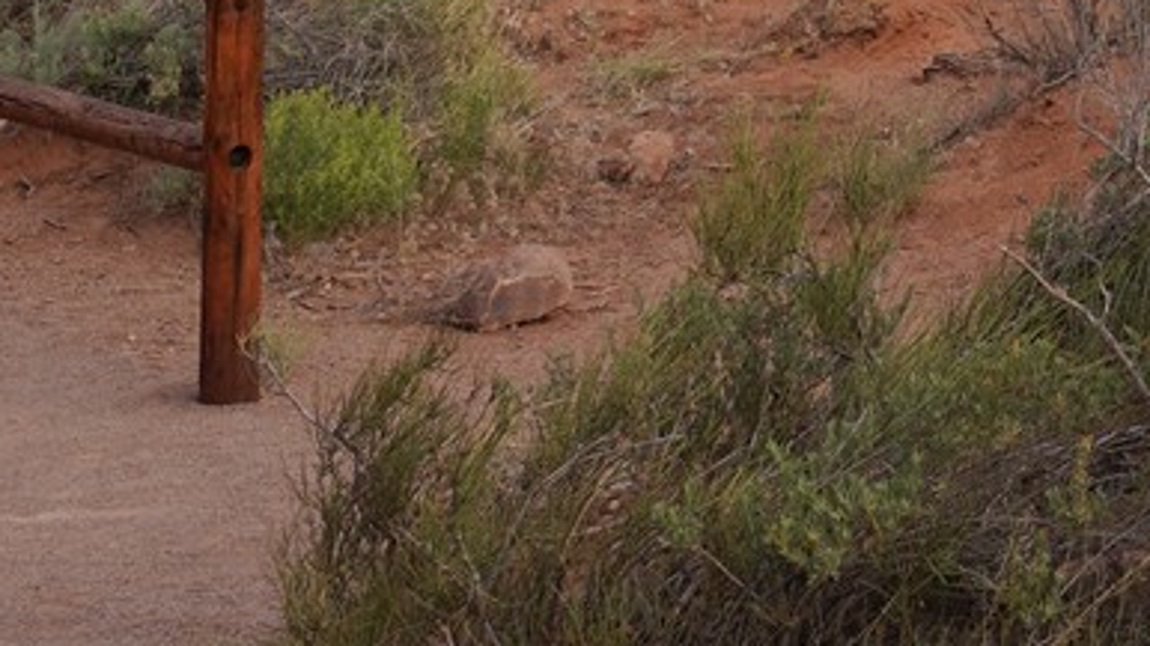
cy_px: -1155
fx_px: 4634
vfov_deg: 7.2
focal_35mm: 152
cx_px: 2282
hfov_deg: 12.5
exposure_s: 1/100
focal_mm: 28
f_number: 9
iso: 200
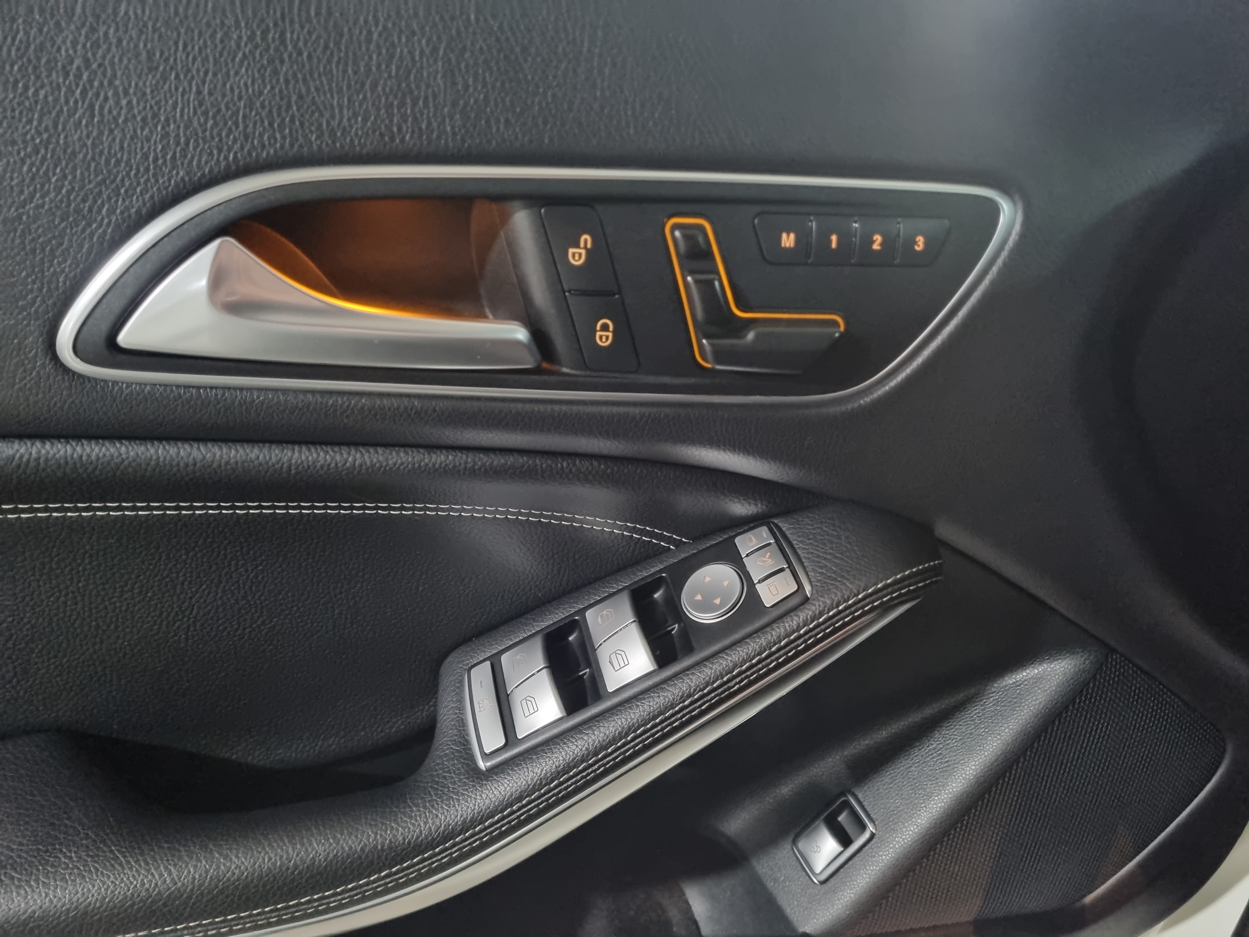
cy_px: 468
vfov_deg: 53.1
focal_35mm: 26
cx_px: 624
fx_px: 938
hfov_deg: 67.3
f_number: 1.8
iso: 1600
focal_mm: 5.4
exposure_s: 1/17
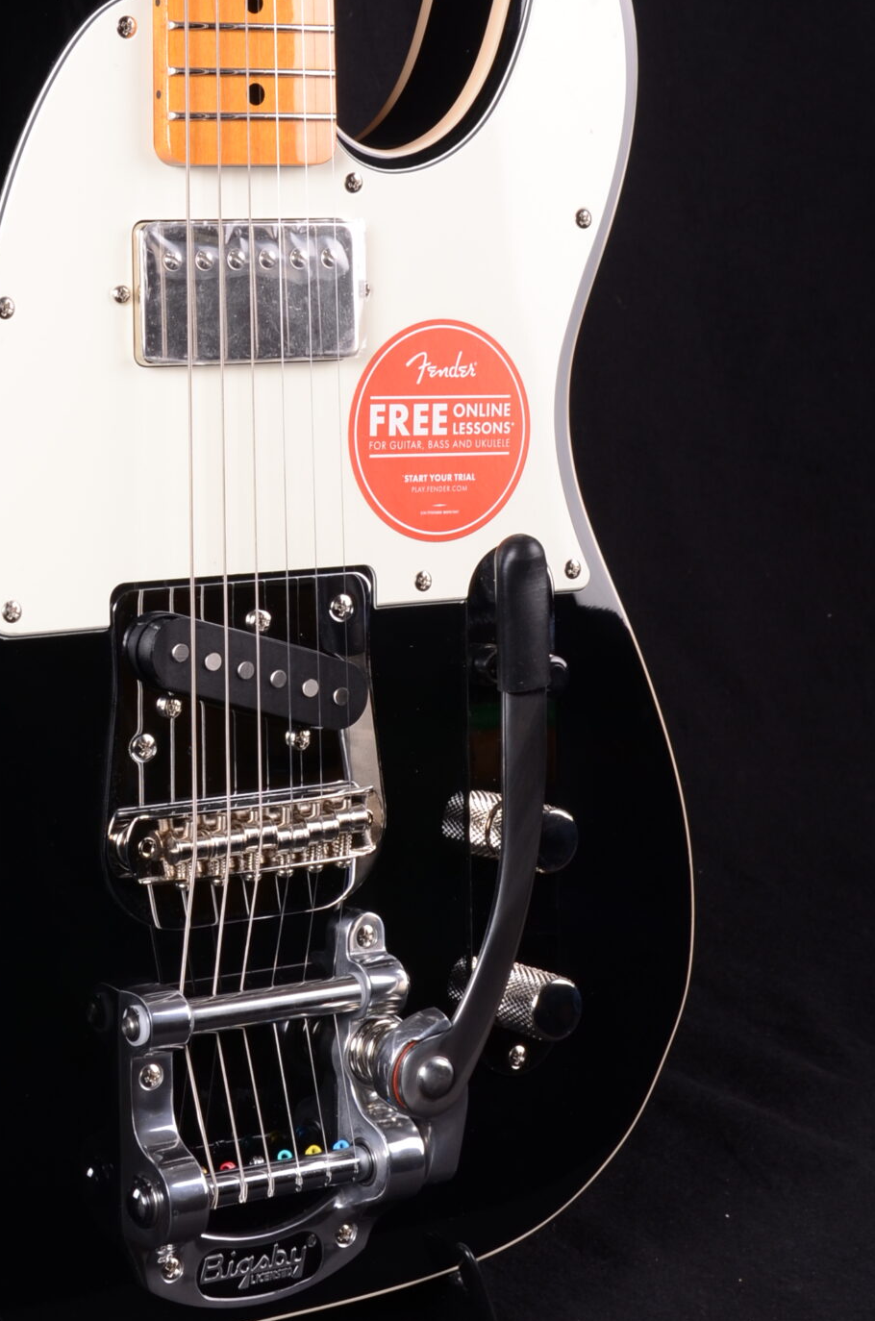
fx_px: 3479
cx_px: 232
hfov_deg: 14.3
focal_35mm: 95
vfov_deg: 21.5
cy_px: 610
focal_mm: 34
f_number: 13
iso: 200
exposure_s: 1/200
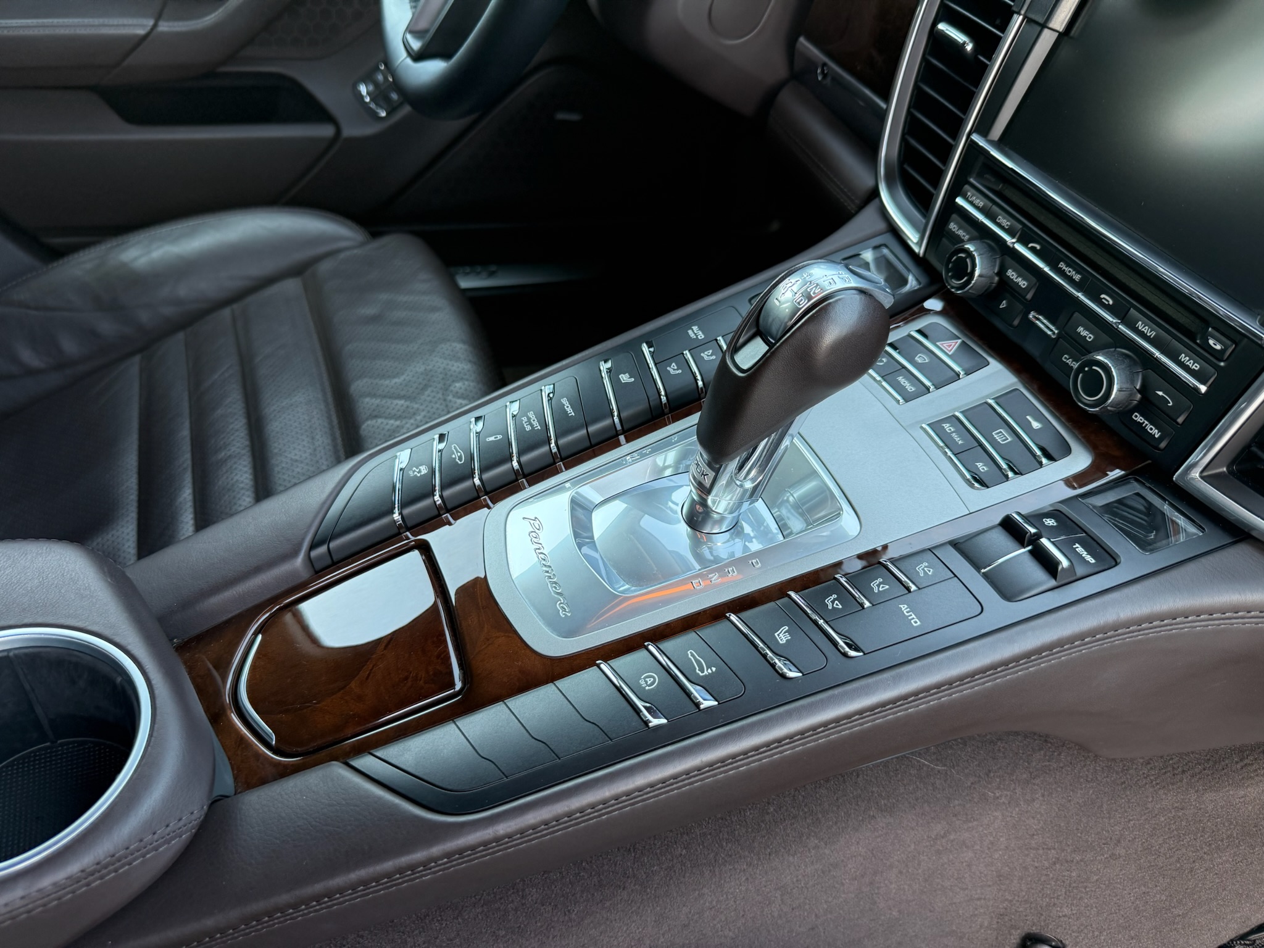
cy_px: 474
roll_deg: -9.8
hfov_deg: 71.6
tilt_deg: -42.3
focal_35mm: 24
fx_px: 876
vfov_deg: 56.8
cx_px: 632
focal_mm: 6.76
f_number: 1.78
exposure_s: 1/135
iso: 160
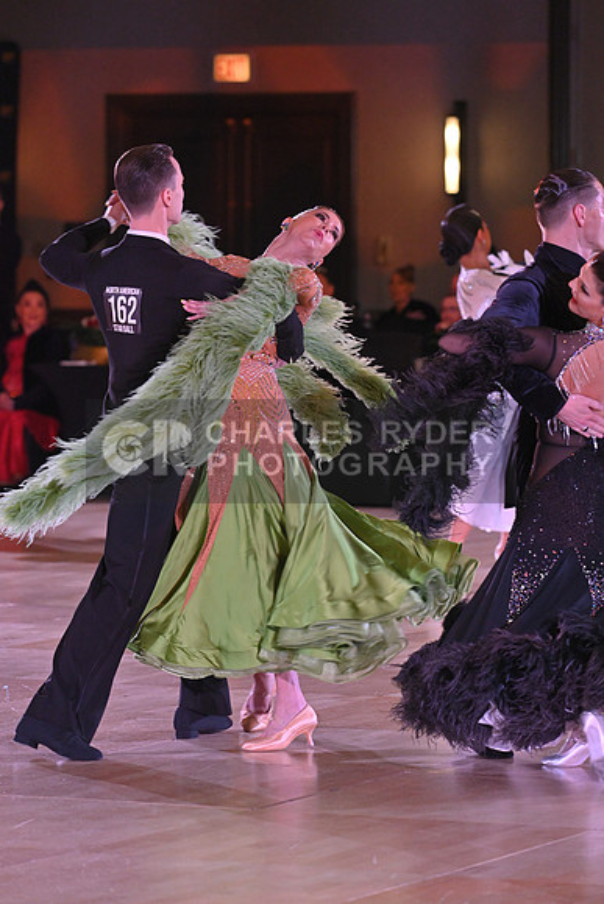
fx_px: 4778
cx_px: 302
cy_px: 452
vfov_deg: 10.8
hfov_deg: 7.2
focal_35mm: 190
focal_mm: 190
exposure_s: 1/320
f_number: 5
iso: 3200
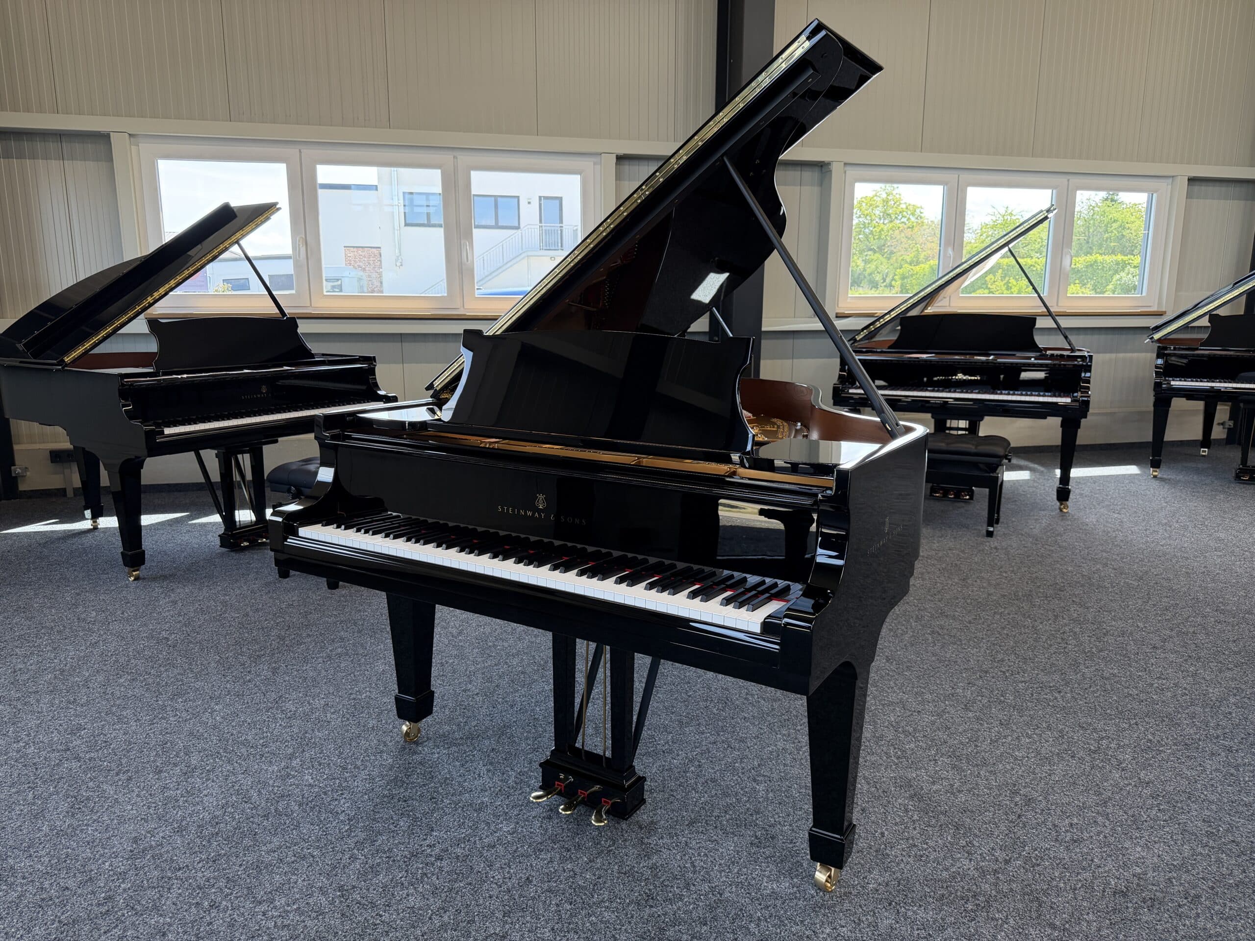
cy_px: 470
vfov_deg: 56.8
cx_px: 628
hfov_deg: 71.6
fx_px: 870
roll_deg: -0.3
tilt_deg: -11.3
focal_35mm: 24
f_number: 1.78
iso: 160
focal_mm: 6.76
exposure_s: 1/209
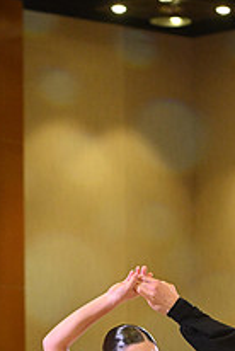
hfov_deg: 5.7
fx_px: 2361
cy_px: 491
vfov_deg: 8.3
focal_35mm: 242
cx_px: 185
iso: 4000
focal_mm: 86
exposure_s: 1/400
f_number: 5.6
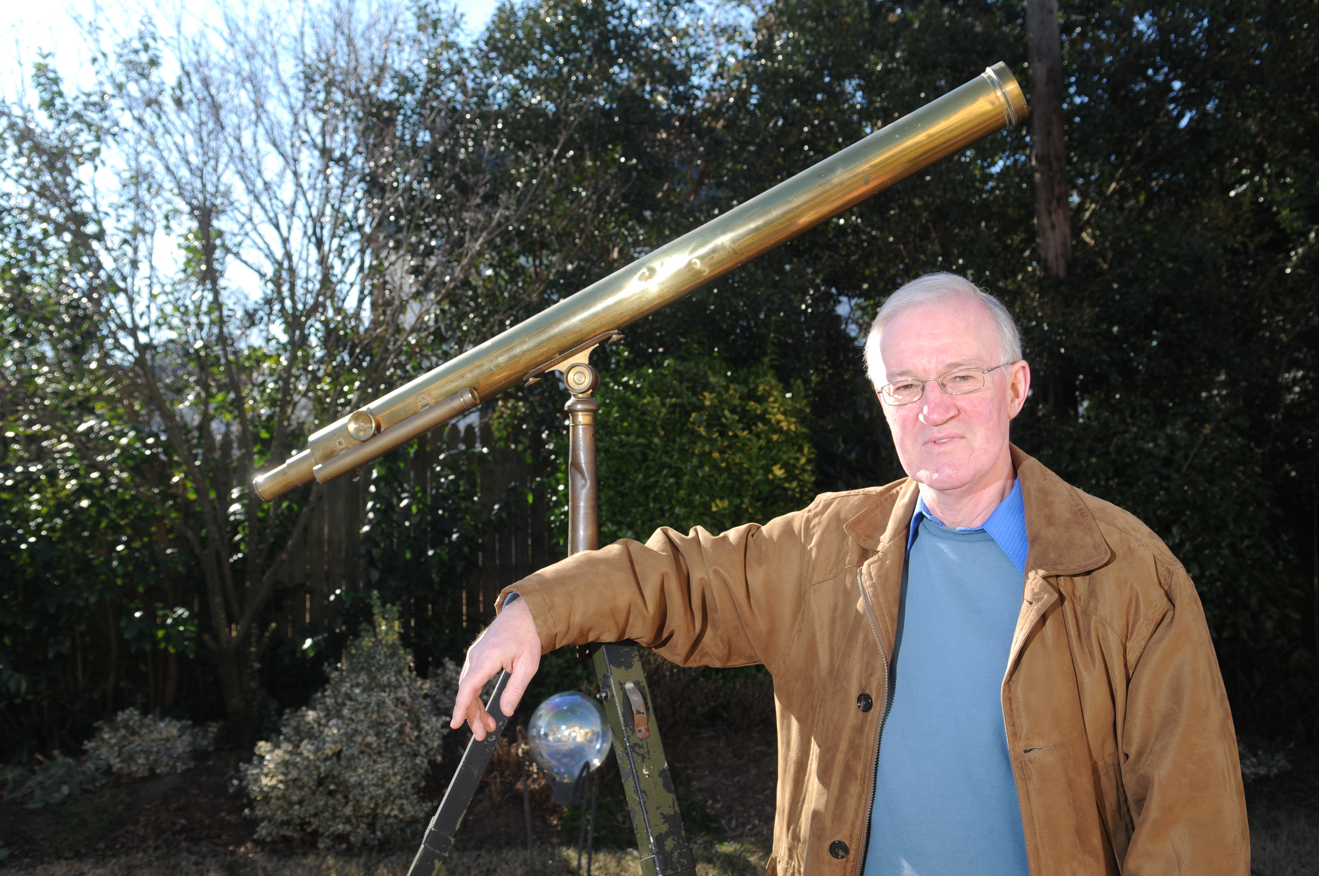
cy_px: 438
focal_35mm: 34
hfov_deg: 55.2
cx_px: 660
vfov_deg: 38.3
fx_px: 1262
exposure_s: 1/250
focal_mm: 23
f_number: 4
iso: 100
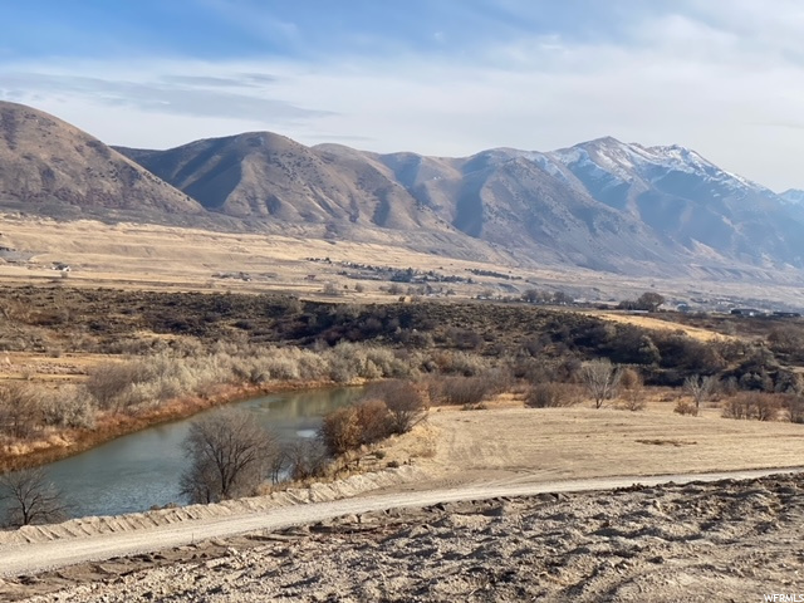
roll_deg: -2.1
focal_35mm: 52
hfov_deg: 36.8
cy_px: 302
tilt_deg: -0.4
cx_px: 402
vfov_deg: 28.0
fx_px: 1208
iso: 20
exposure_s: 1/2179
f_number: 2
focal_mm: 6
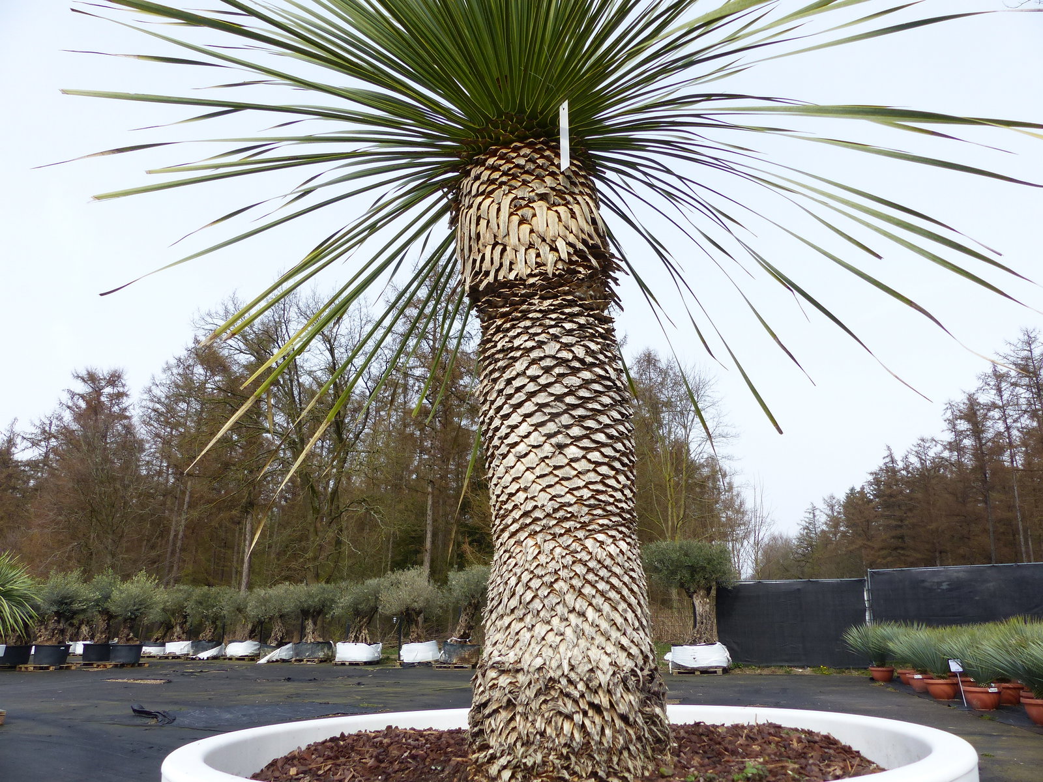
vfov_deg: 54.9
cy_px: 391
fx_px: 753
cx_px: 522
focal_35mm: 25
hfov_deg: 69.4
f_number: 4
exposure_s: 1/500
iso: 100
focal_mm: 4.5
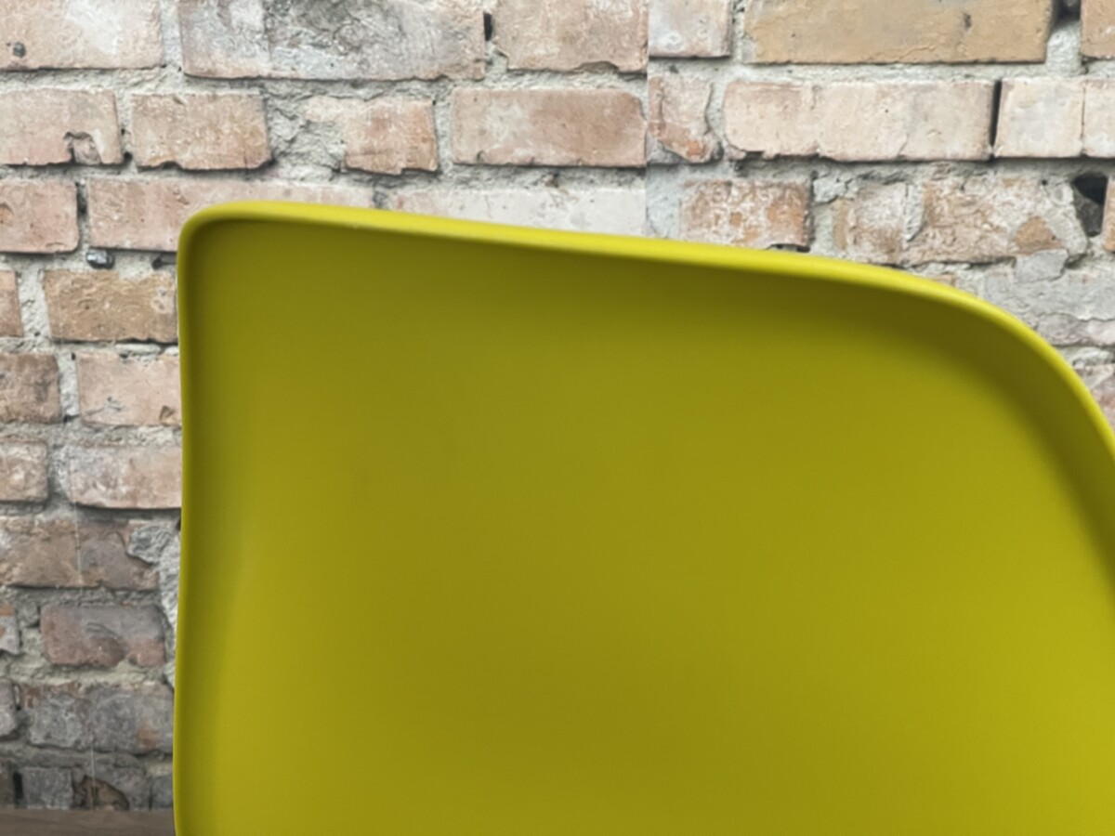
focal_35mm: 64
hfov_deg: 30.3
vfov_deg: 22.9
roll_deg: +1.1
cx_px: 558
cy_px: 418
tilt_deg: -17.9
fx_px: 2061
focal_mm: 7.5
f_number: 2.2
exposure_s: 1/50
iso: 100
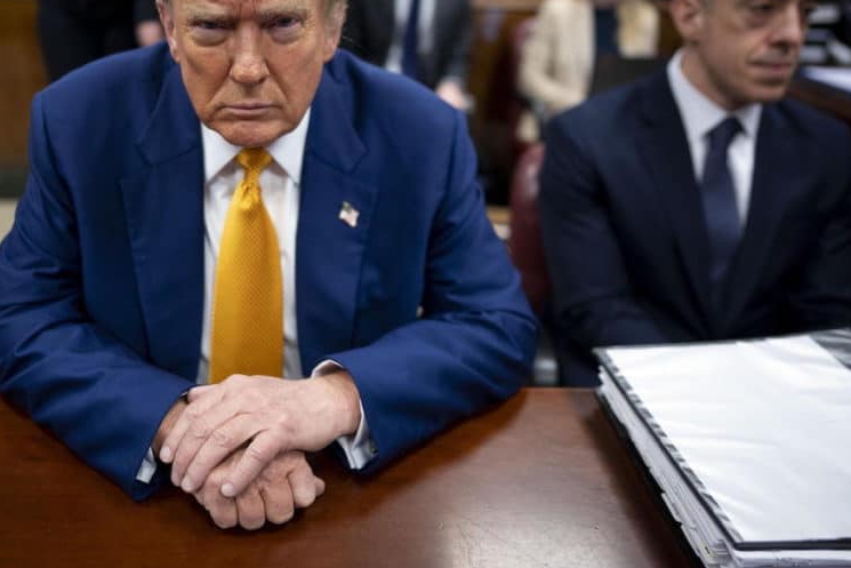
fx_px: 780
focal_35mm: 33
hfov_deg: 56.1
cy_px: 198
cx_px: 288
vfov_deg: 39.6
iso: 1600
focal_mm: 24
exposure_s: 1/200
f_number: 1.4
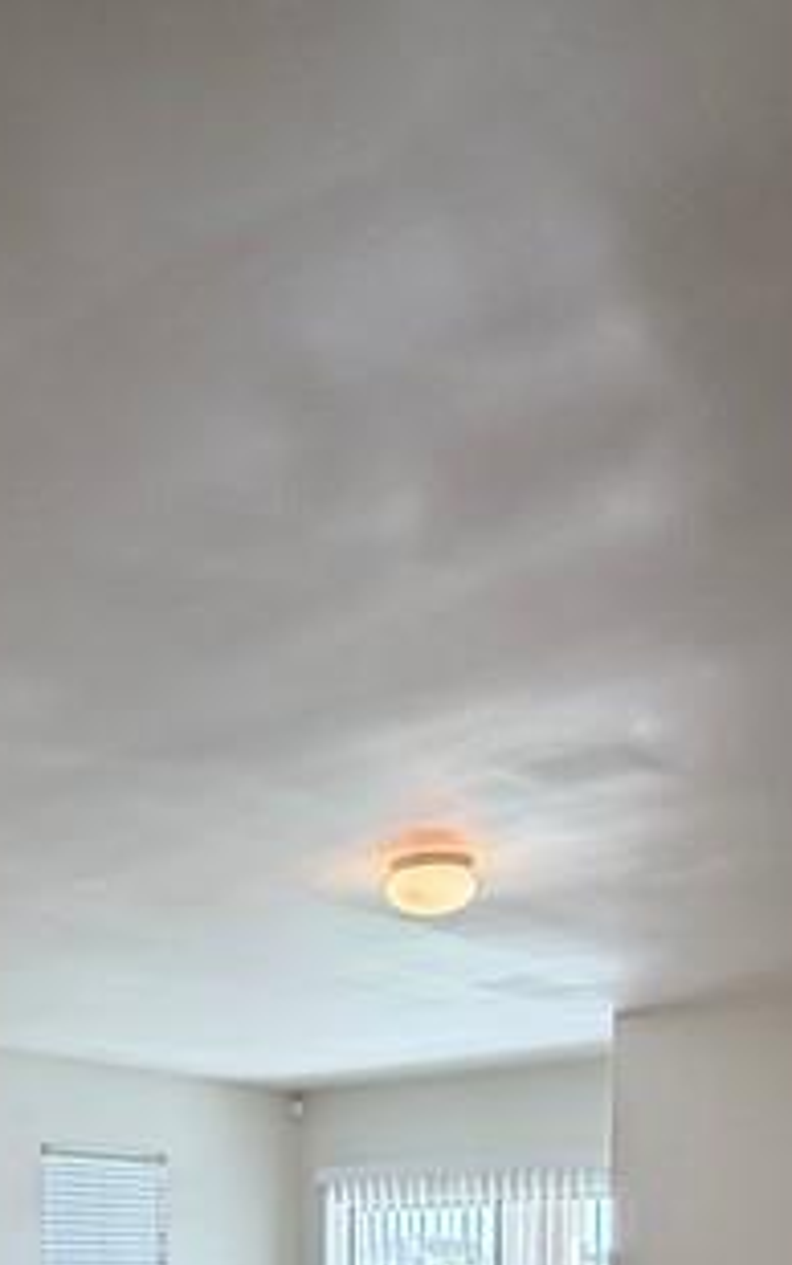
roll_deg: +0.7
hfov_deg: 25.8
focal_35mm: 49
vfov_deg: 34.7
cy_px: 1428
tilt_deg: -4.6
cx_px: 139
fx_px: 1691
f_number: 2.2
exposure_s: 1/120
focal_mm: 2.22
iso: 160
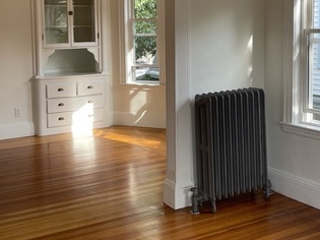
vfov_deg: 26.3
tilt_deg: -6.0
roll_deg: +0.5
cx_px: 166
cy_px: 69
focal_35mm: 55
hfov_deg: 34.9
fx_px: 508
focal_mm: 5.1
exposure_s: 1/121
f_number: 1.6
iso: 32
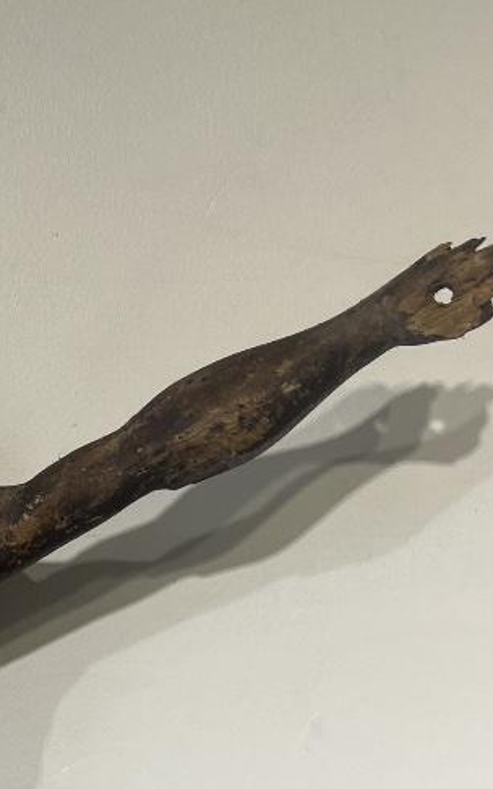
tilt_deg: -12.4
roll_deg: +0.3
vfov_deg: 27.6
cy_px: 865
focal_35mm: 68
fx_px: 1461
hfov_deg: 18.0
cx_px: -130
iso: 64
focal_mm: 5.1
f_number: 1.6
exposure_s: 1/100
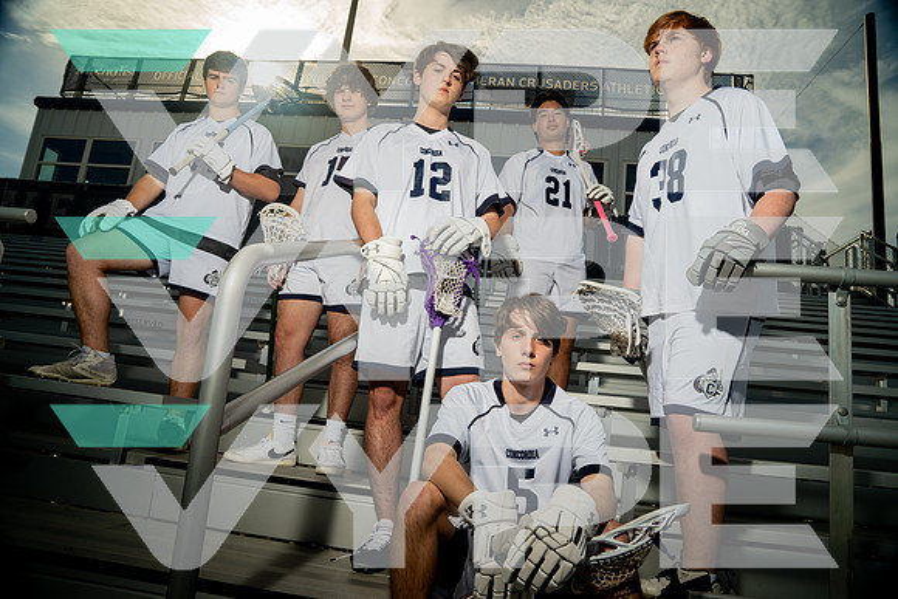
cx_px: 449
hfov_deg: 73.7
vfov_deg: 53.2
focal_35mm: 24
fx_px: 599
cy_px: 300
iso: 250
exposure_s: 1/250
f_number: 8
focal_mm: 24
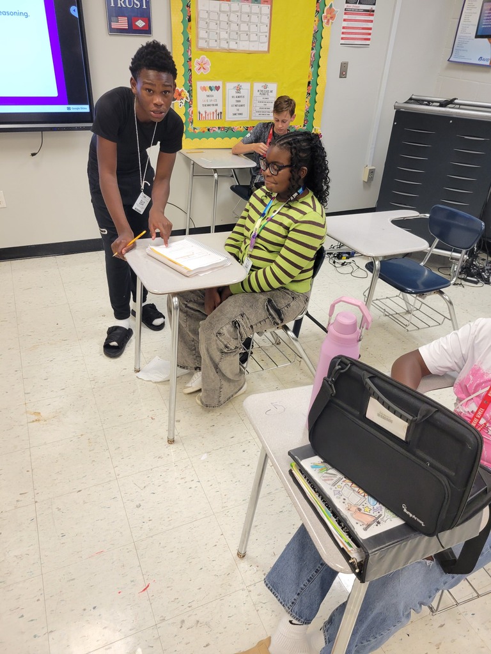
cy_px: 327
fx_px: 492
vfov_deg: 67.3
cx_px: 246
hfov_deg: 53.1
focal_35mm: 26
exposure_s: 1/120
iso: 250
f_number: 1.8
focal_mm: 5.4
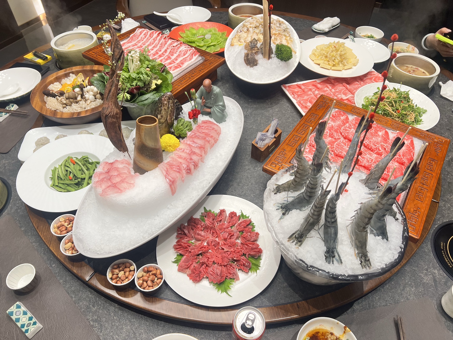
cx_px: 226
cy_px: 170
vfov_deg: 53.1
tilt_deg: -48.5
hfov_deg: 67.3
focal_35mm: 26
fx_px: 340
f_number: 1.5
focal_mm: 5.7
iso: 64
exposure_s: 1/100
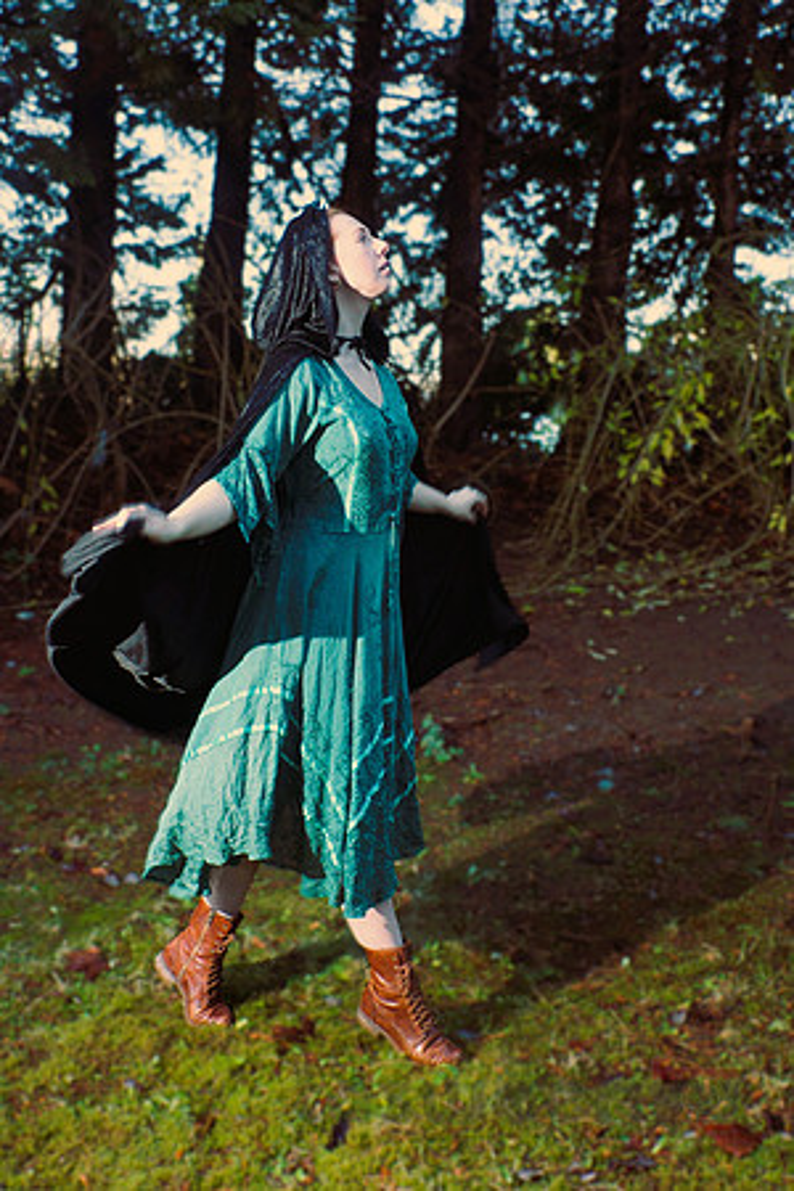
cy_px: 596
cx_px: 397
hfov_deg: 36.9
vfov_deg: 53.1
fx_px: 1191
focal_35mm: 36
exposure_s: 1/80
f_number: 5.6
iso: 400
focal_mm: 24
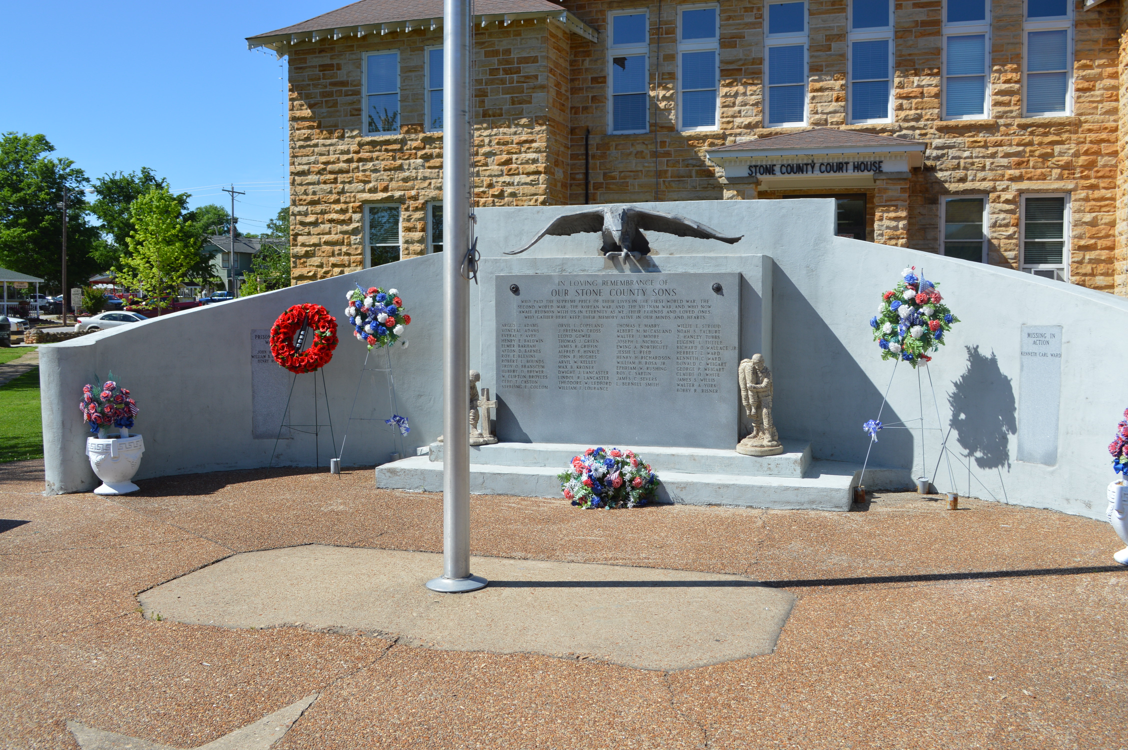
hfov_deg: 57.3
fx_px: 1033
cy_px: 375
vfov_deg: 39.9
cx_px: 564
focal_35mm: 33
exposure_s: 1/250
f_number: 8
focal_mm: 22
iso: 100
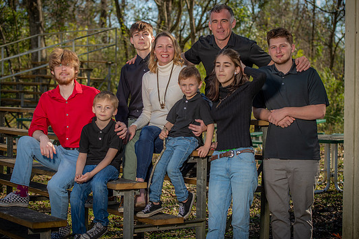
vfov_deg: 17.9
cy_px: 114
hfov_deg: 26.7
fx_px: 758
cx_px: 180
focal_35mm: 76
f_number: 4
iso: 50
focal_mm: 70
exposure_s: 1/250
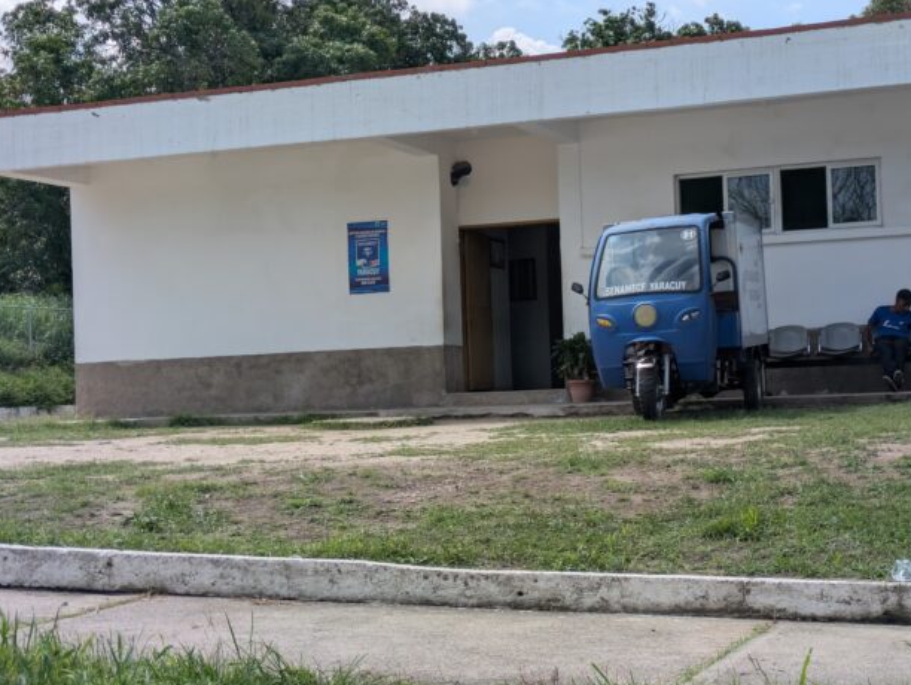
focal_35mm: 58
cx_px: 508
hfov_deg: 33.2
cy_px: 364
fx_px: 1528
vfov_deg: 25.3
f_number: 1.89
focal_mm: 5.43
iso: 46
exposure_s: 1/2725
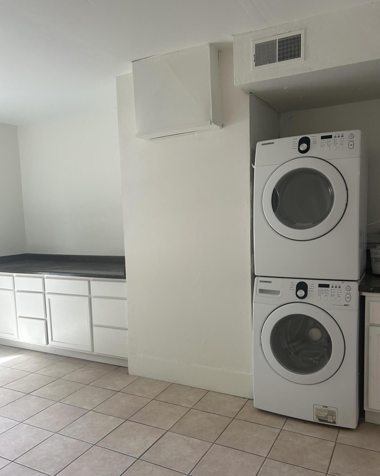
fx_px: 394
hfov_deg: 51.5
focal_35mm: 28
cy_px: 252
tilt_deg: -4.1
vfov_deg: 62.2
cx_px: 193
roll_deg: +1.7
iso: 100
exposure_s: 1/121
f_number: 1.5
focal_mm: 5.7
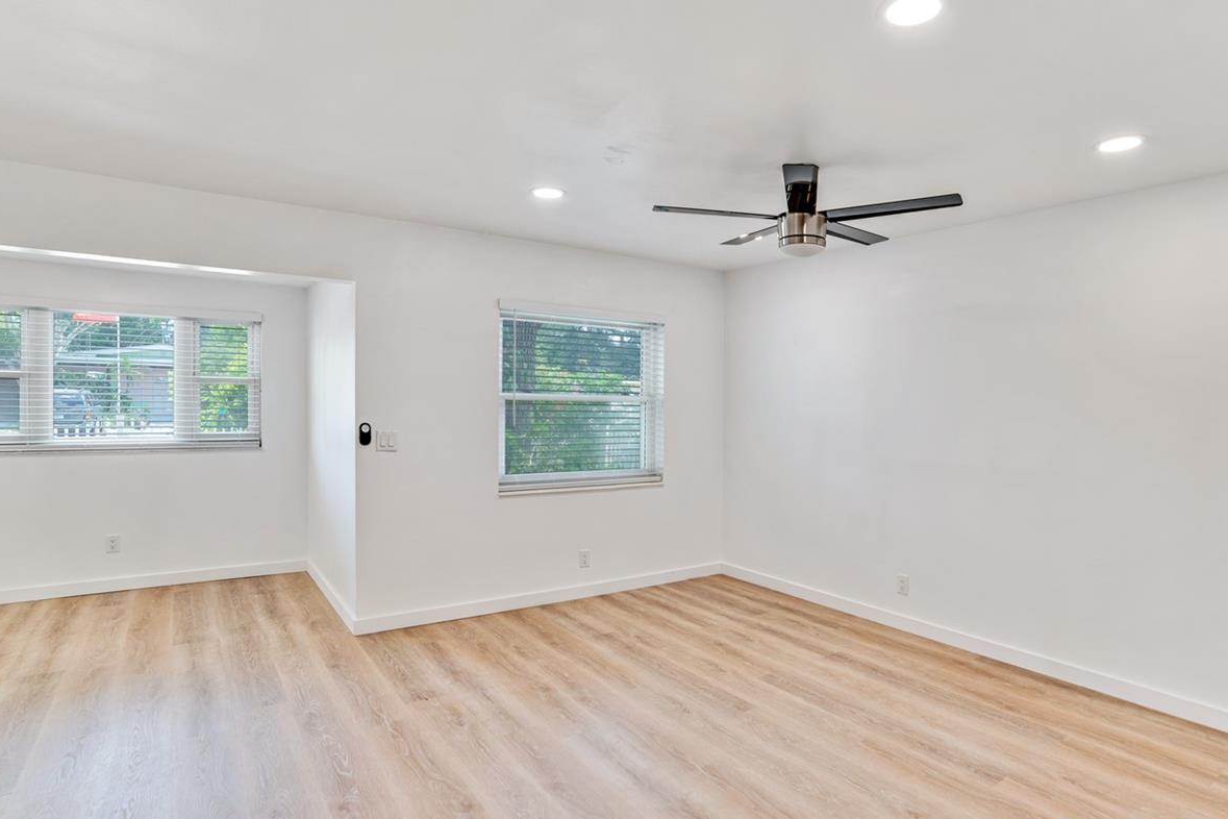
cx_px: 660
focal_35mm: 19
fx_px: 648
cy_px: 423
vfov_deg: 64.5
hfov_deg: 86.8
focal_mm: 14
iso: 100
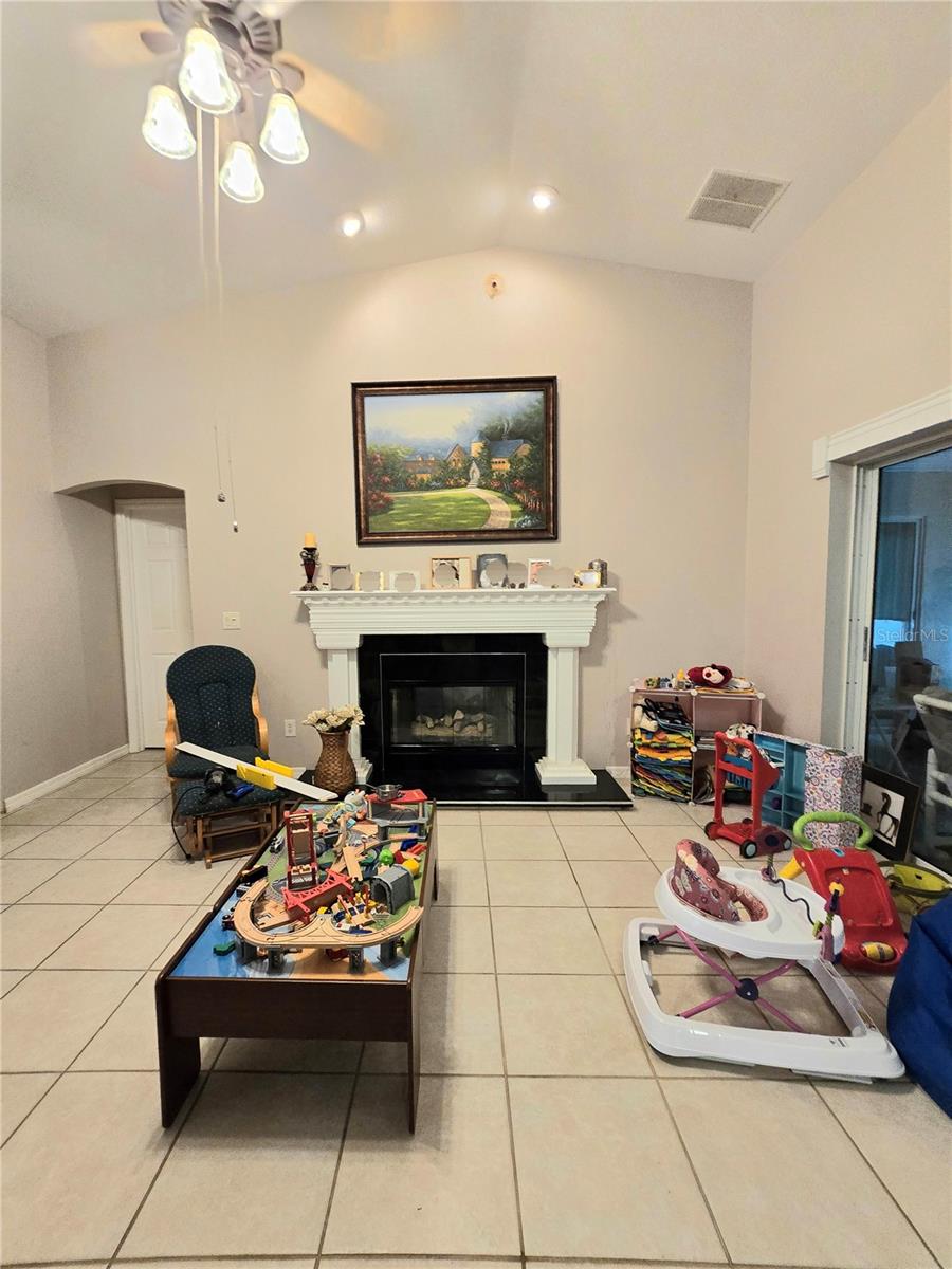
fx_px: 477
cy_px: 634
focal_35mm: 13
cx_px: 476
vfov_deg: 106.2
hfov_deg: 89.9
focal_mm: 2.2
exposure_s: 1/60.2
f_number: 2.2
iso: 320
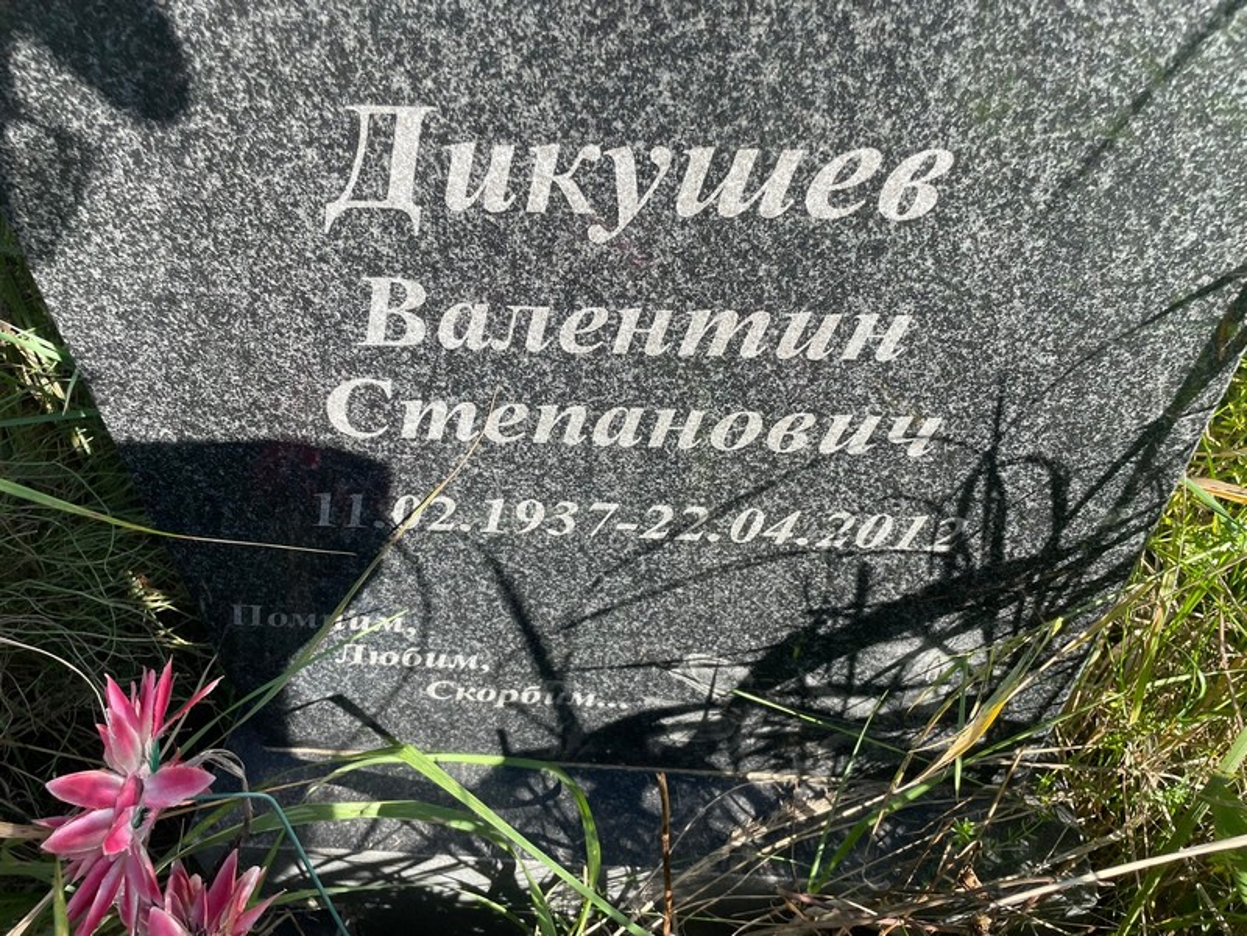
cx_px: 624
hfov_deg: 67.3
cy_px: 468
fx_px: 937
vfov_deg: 53.1
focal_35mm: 26
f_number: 1.6
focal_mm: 4.2
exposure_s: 1/801
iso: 32
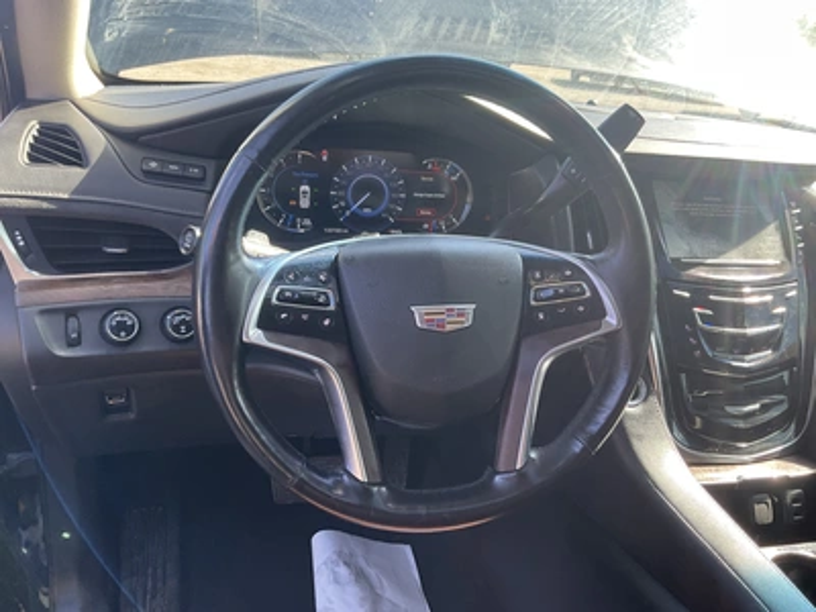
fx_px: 684
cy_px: 306
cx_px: 408
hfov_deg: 61.7
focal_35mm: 29
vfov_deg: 48.2
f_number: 1.8
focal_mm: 3
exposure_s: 1/122
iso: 40
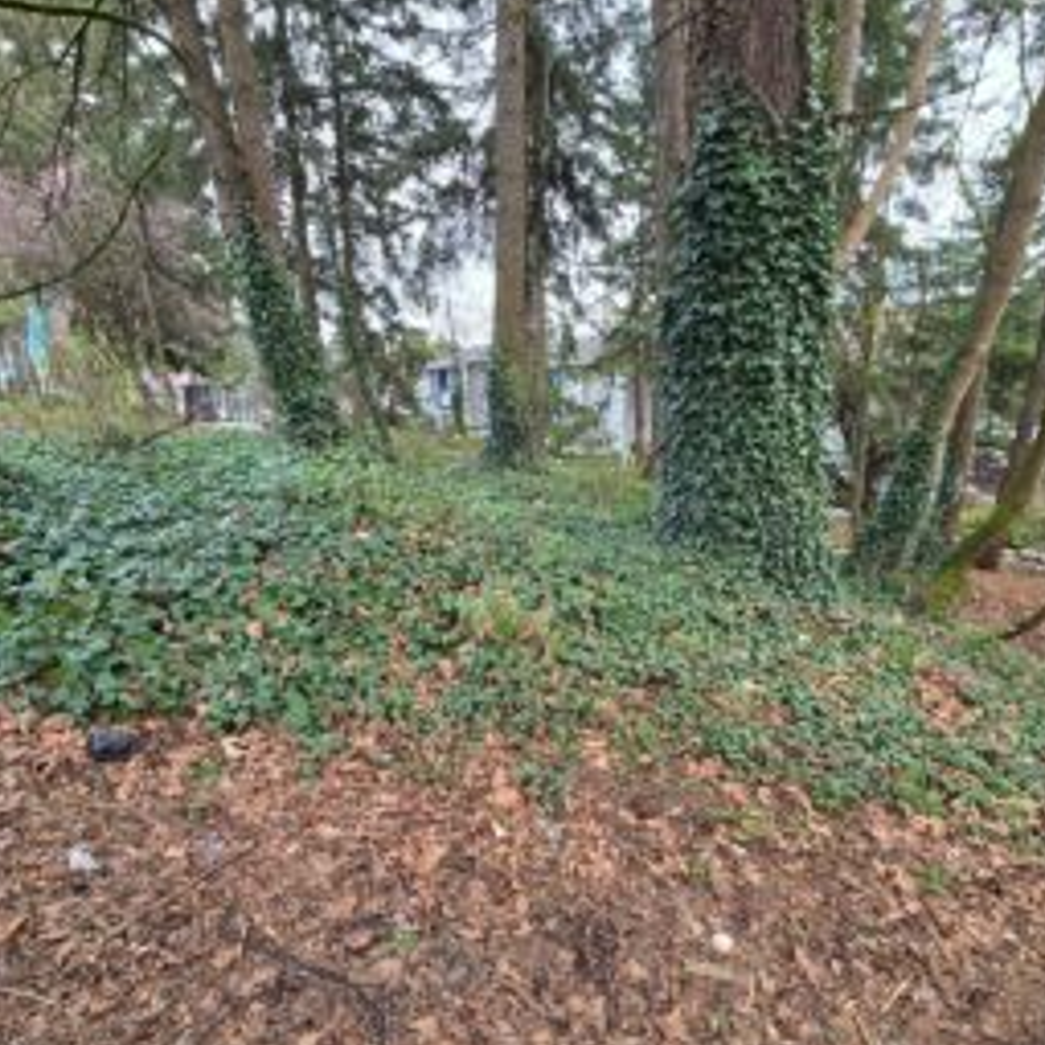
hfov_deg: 80.7
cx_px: 516
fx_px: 615
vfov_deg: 80.3
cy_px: 594
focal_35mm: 18
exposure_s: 1/60
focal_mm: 2.2
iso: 100
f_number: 2.2
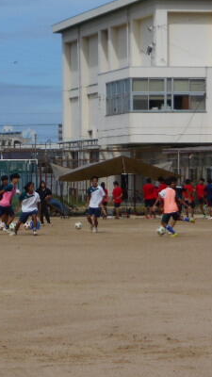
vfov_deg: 10.9
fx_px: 1969
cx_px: 38
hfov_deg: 6.2
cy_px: 167
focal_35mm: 197
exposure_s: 1/800
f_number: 6
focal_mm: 20.1
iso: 80
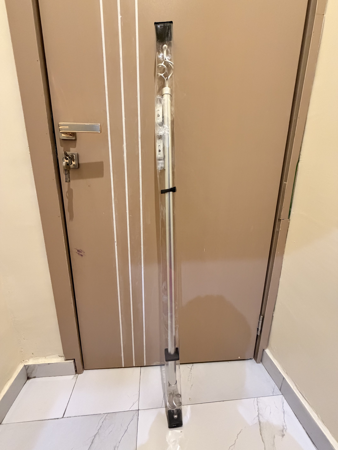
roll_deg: -0.9
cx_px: 169
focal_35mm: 14
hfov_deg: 85.7
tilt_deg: -14.1
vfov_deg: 102.1
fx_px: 182
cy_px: 225
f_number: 2.2
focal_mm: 2.22
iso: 640
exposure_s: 1/50
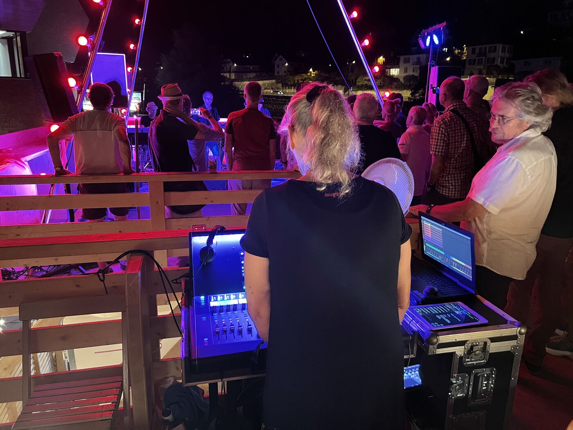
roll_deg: -0.5
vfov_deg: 53.1
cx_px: 286
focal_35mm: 26
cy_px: 215
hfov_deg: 67.3
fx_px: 430
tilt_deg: -13.9
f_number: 1.5
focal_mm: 5.7
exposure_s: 1/25
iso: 1000
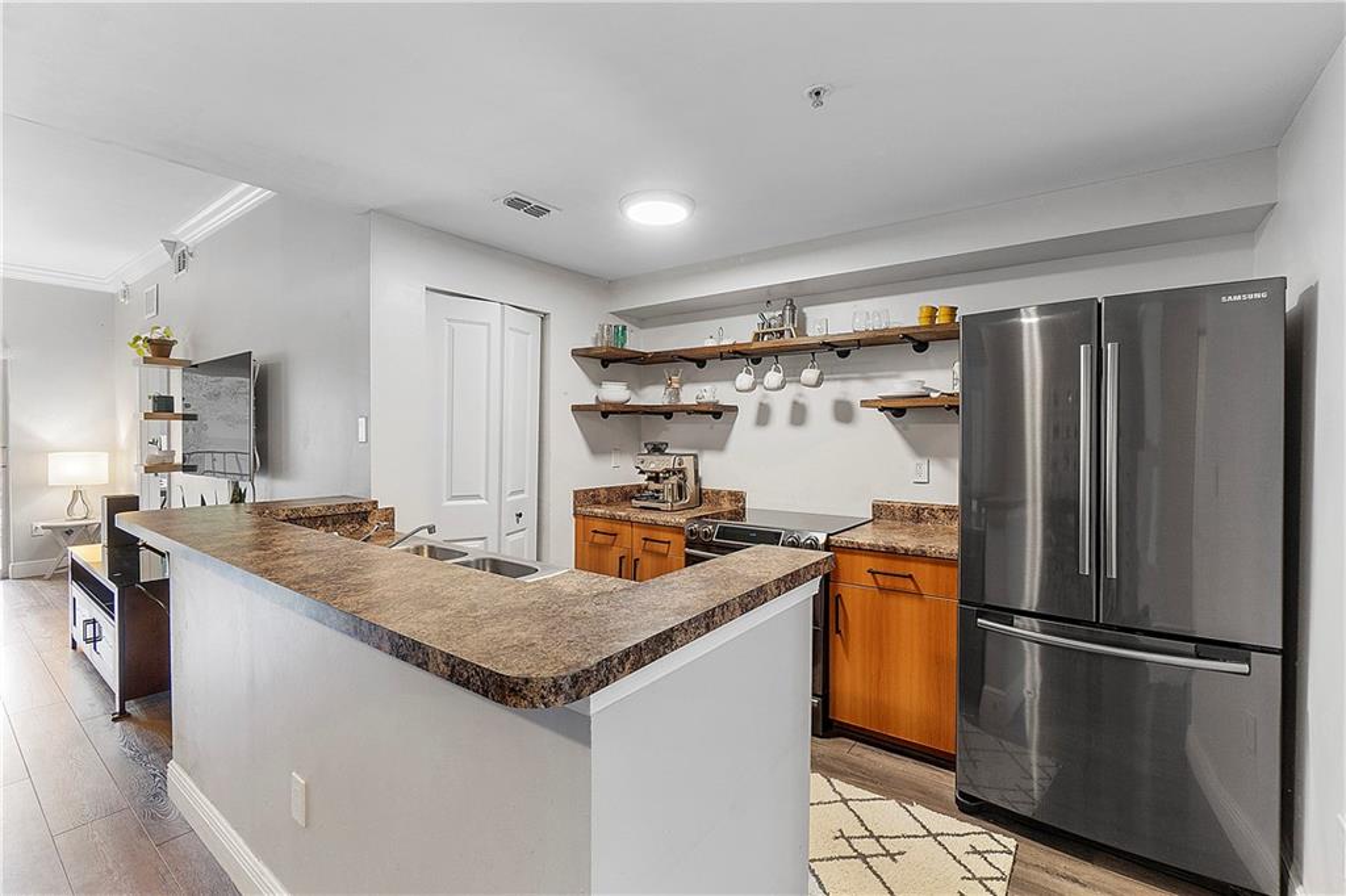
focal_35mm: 15
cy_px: 448
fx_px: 561
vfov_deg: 77.3
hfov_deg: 100.4
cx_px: 673
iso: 250
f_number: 10
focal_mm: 10
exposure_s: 1/2
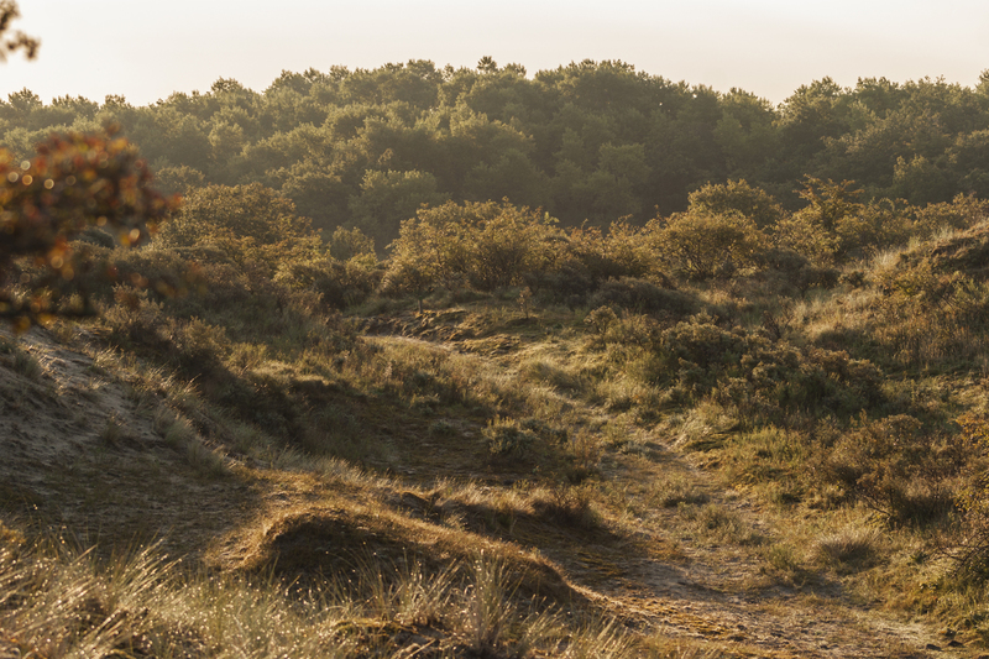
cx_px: 494
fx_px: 3090
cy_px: 330
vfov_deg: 12.2
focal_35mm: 112
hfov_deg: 18.2
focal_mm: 75
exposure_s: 1/80
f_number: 5.6
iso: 100
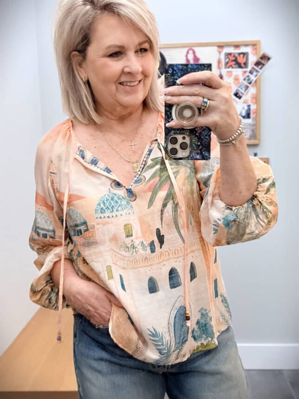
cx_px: 150
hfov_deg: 30.3
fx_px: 553
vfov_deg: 39.7
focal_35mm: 48
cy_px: 200
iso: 400
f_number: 1.78
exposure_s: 1/40
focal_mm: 6.76
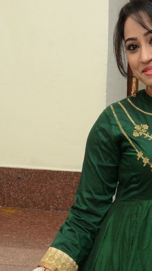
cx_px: 129
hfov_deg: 11.2
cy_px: 207
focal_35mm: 108
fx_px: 774
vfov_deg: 19.7
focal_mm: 40
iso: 2000
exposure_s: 1/125
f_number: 6.3
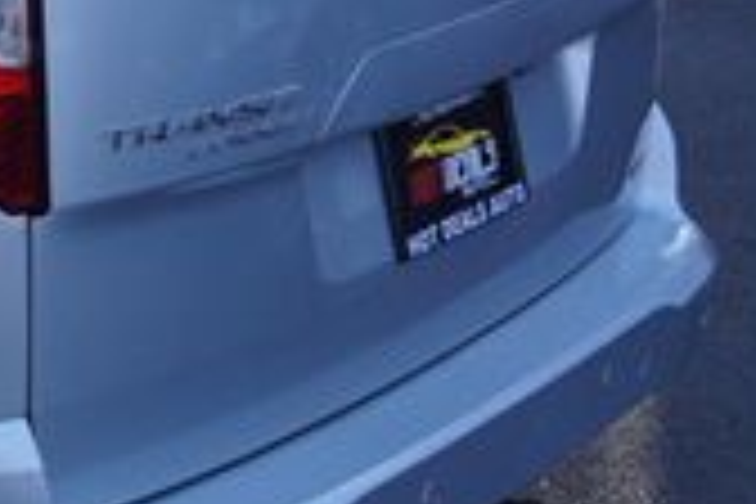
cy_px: 9
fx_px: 2518
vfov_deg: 11.3
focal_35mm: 120
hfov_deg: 15.3
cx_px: -482
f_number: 6.3
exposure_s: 1/80
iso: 100
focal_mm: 21
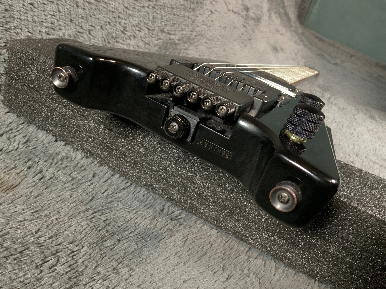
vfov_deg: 48.2
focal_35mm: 29
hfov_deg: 61.7
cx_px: 193
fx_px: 323
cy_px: 144
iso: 80
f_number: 1.8
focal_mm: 3
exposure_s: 1/52
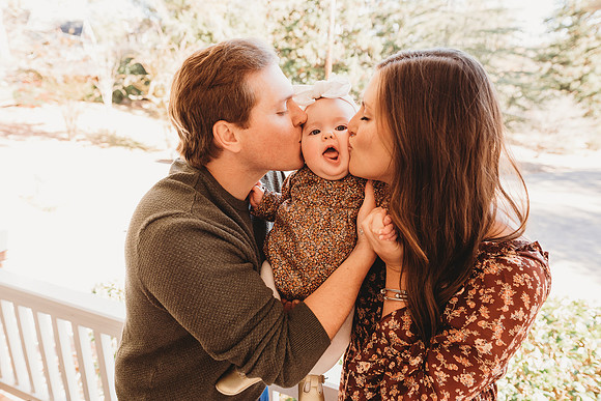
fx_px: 401
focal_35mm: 24
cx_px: 300
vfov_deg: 53.2
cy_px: 200
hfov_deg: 73.7
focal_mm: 24
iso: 400
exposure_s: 1/160
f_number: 4.5
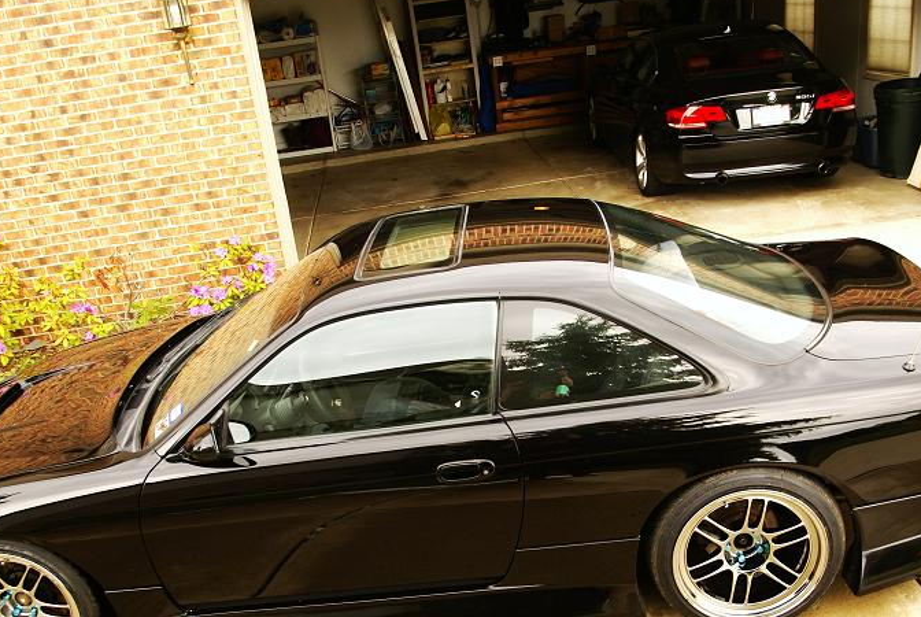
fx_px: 941
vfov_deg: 35.8
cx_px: 469
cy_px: 425
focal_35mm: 37
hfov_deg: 52.2
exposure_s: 1/200
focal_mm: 17
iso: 100
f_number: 4
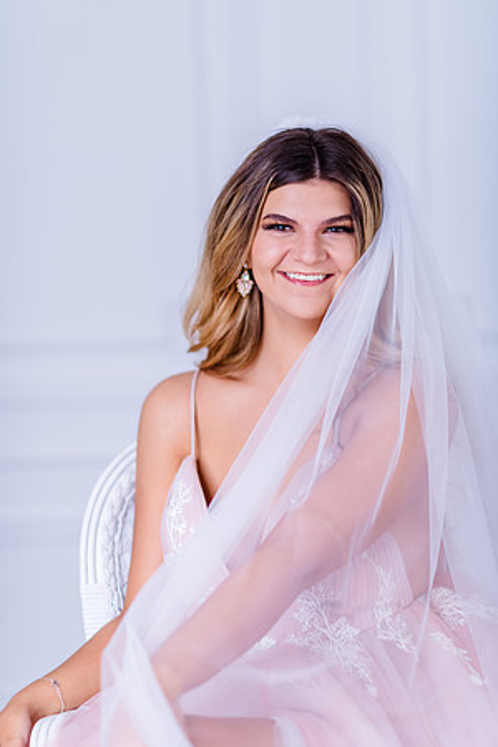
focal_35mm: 105
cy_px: 374
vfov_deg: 19.5
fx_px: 2179
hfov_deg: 13.0
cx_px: 249
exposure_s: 1/320
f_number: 2
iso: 125
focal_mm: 105
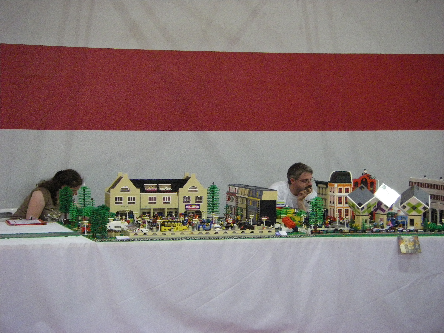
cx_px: 222
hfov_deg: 19.8
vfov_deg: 14.9
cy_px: 166
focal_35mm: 99
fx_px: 1270
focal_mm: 16.3
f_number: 4
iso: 800
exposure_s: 1/40
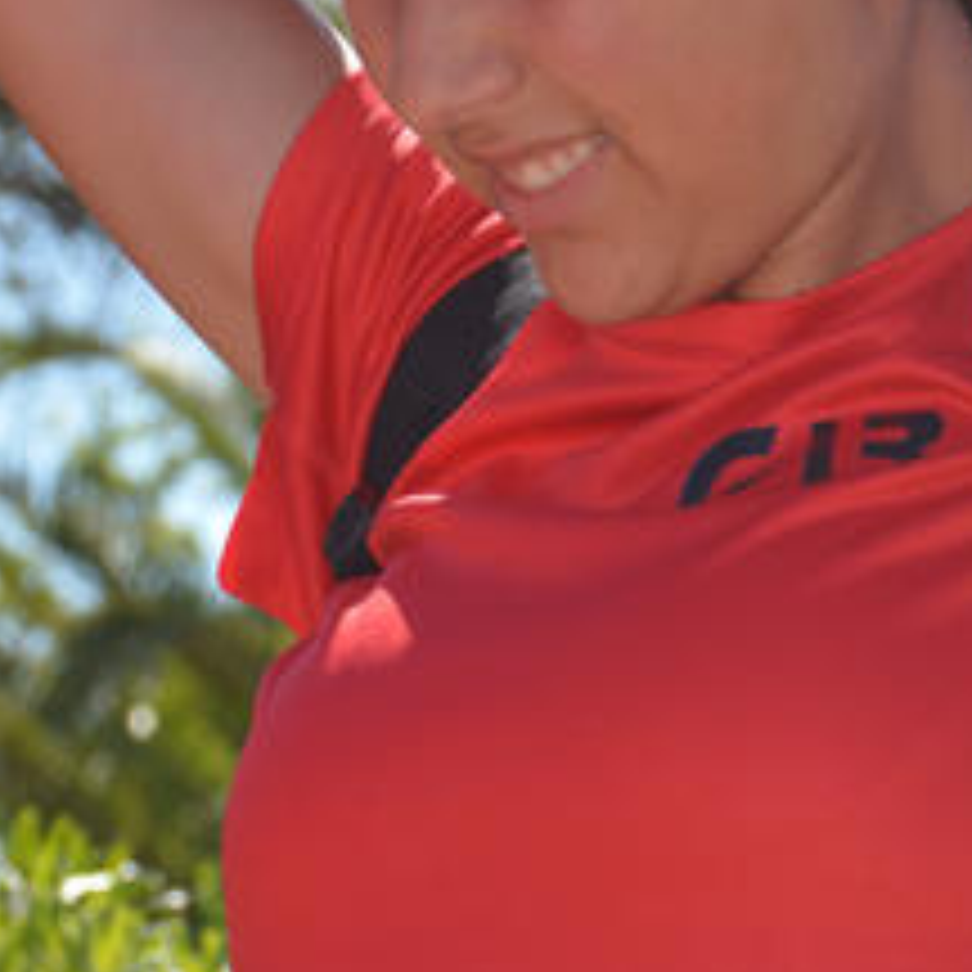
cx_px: 531
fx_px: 9689
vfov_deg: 5.7
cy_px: 549
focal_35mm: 305
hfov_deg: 5.7
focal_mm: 86
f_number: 9
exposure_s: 1/200
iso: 100
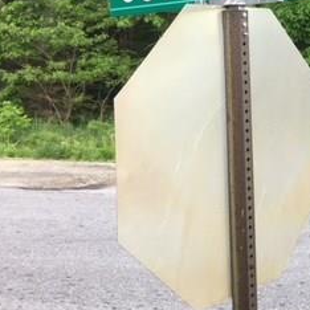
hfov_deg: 22.7
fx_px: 709
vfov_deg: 24.3
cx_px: 372
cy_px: 66
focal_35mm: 70
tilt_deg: -1.3
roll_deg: +0.3
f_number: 2.2
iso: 32
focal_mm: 4.15
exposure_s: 1/120
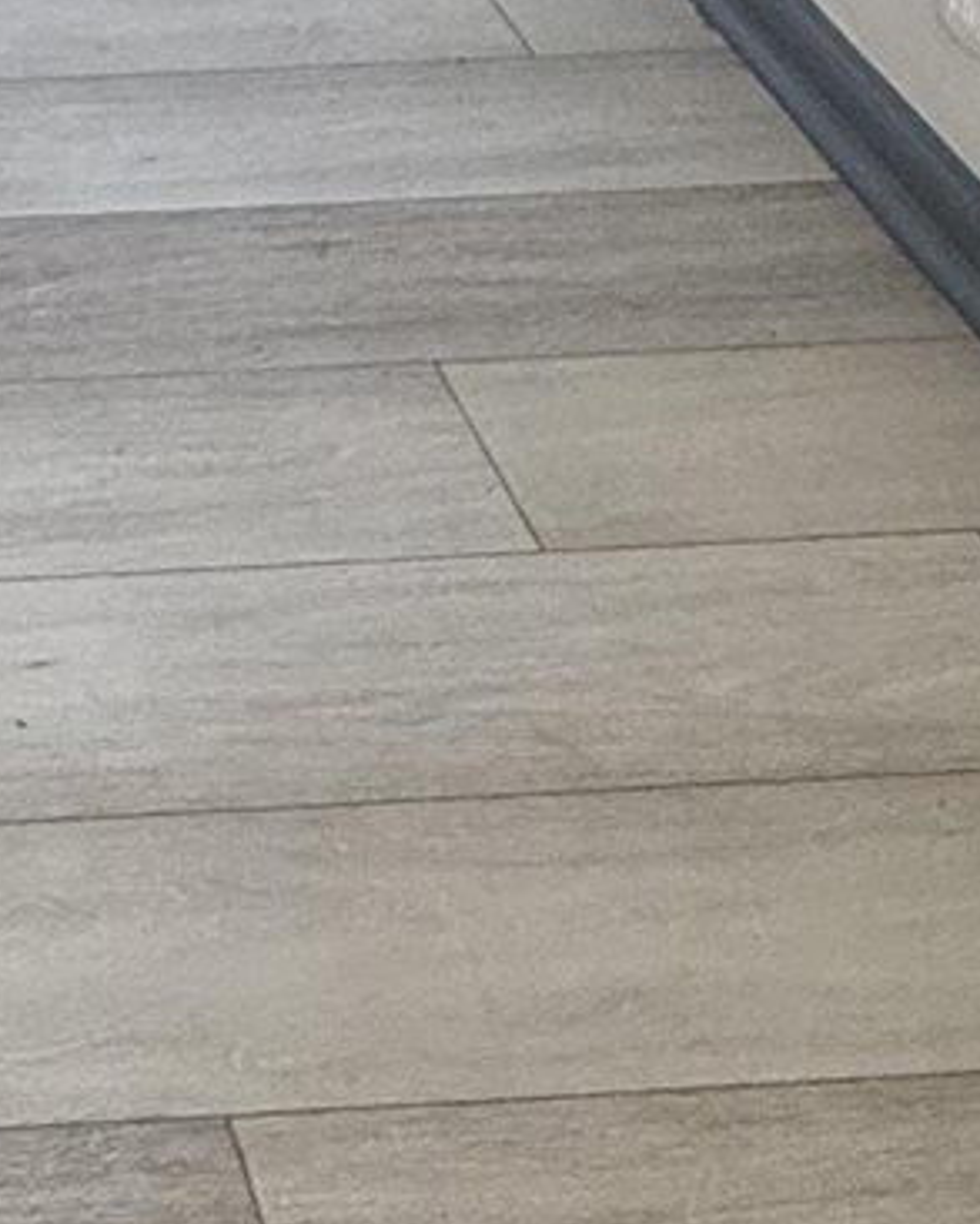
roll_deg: -0.1
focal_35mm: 86
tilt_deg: -11.2
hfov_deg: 16.3
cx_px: -482
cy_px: -940
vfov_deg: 18.0
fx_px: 3117
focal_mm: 2.22
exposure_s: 1/99
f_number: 2.2
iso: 160
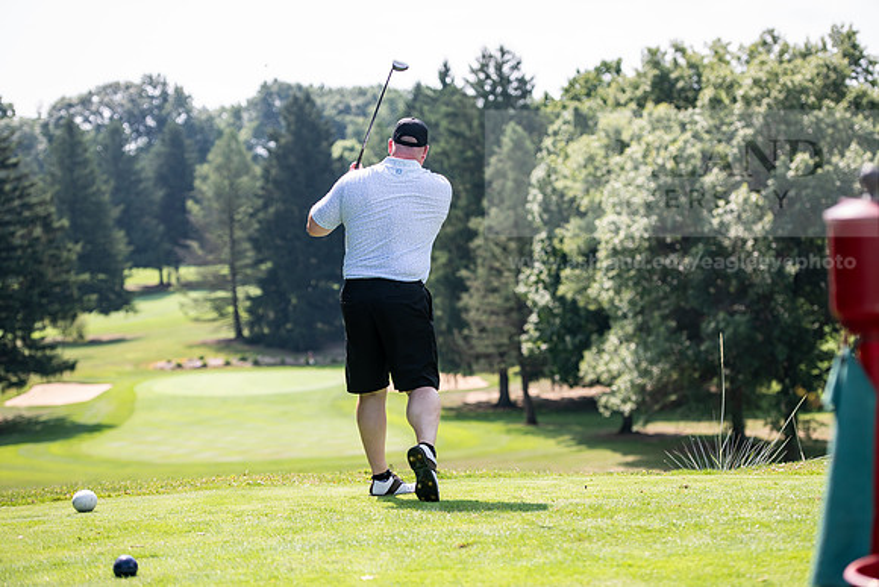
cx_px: 440
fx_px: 2564
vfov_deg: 13.0
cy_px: 294
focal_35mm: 105
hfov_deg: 19.5
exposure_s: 1/1250
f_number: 3.2
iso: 200
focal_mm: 105
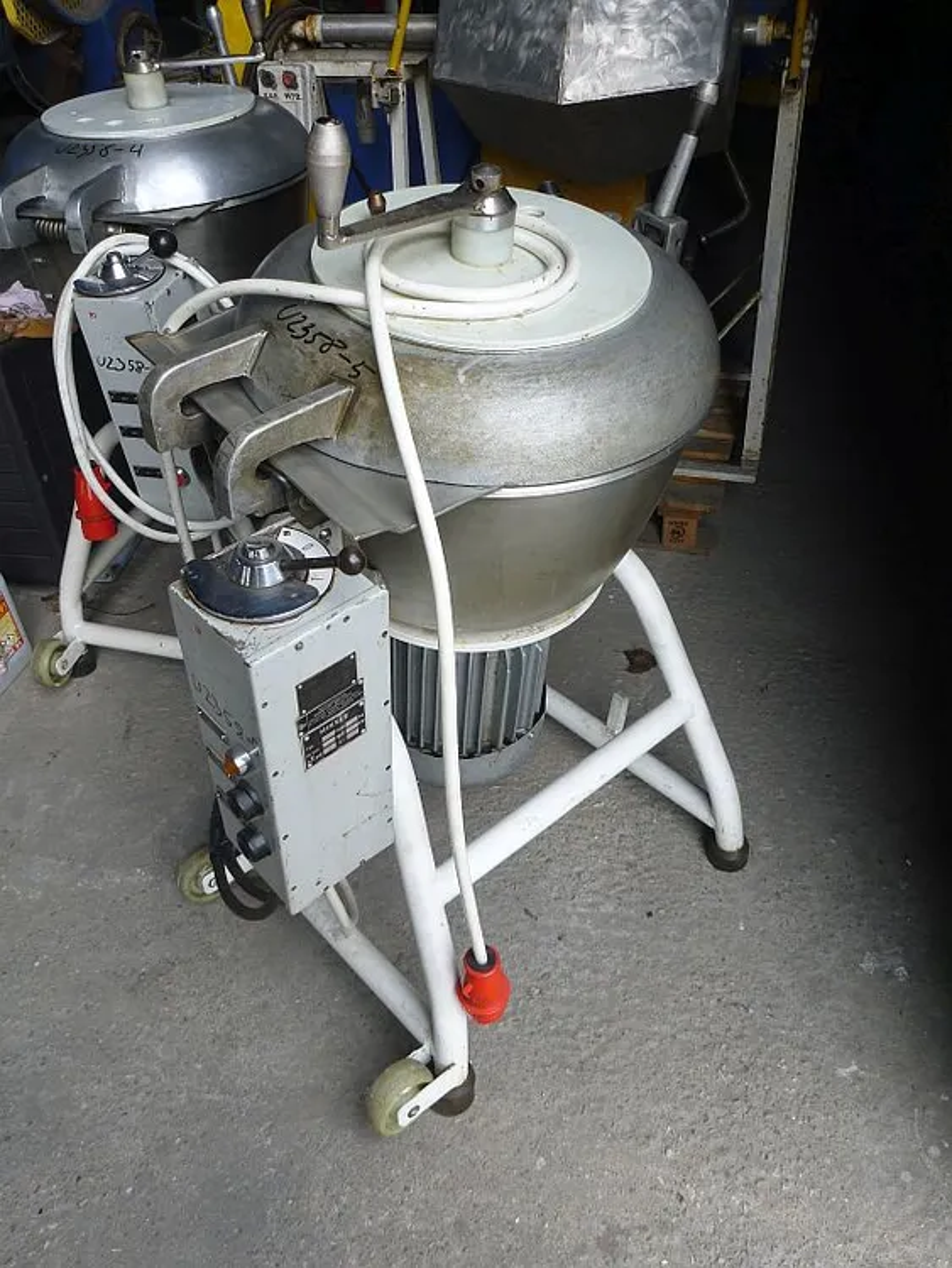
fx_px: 1026
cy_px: 634
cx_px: 476
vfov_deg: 63.4
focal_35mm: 28
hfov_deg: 49.8
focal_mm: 4.9
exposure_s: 1/100
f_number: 3.3
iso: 100
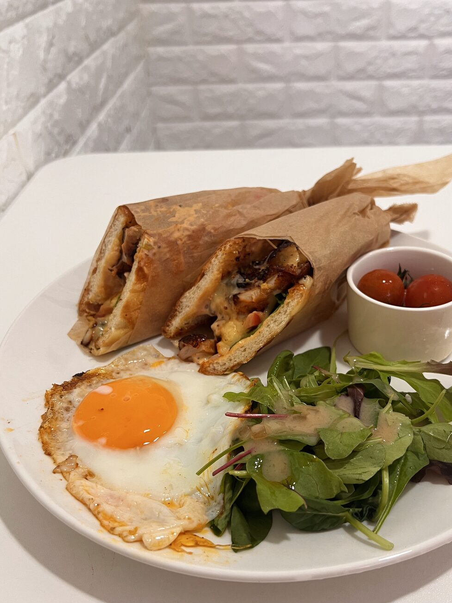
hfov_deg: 44.0
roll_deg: +2.4
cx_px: 263
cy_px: 334
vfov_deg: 56.7
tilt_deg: -35.8
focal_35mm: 32
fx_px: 557
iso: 160
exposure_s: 1/60
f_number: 1.5
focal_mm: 5.7
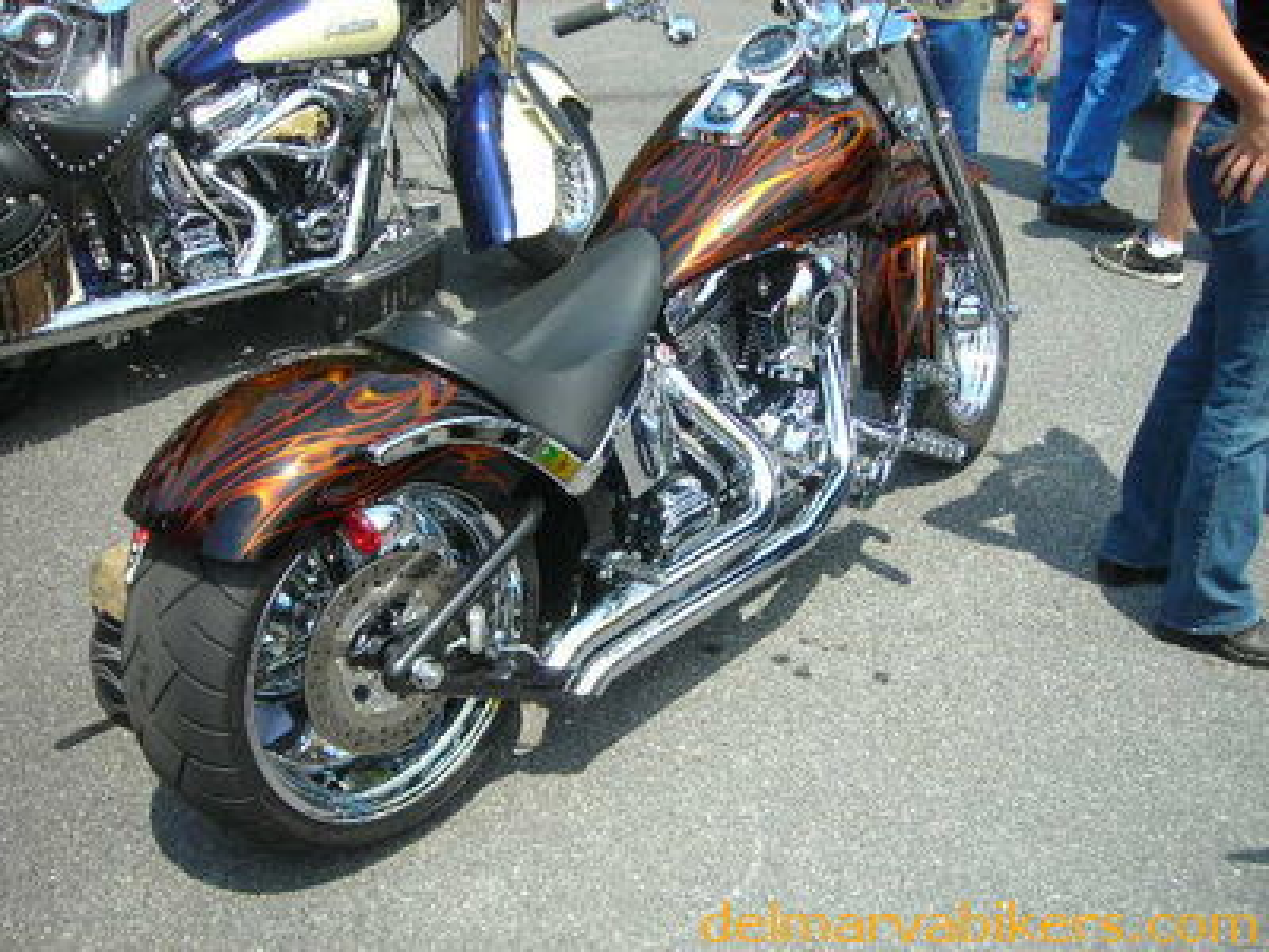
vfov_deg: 37.7
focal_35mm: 38
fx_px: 1393
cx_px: 634
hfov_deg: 49.0
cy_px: 476
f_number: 3.2
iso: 50
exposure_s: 1/387
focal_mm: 6.3
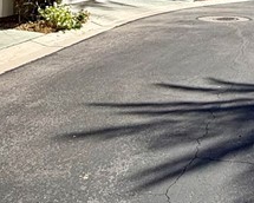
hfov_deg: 28.3
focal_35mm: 65
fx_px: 489
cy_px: -60
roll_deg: -0.5
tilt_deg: +2.8
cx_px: 217
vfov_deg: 21.3
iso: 50
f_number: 2.2
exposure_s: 1/1656
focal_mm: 2.22
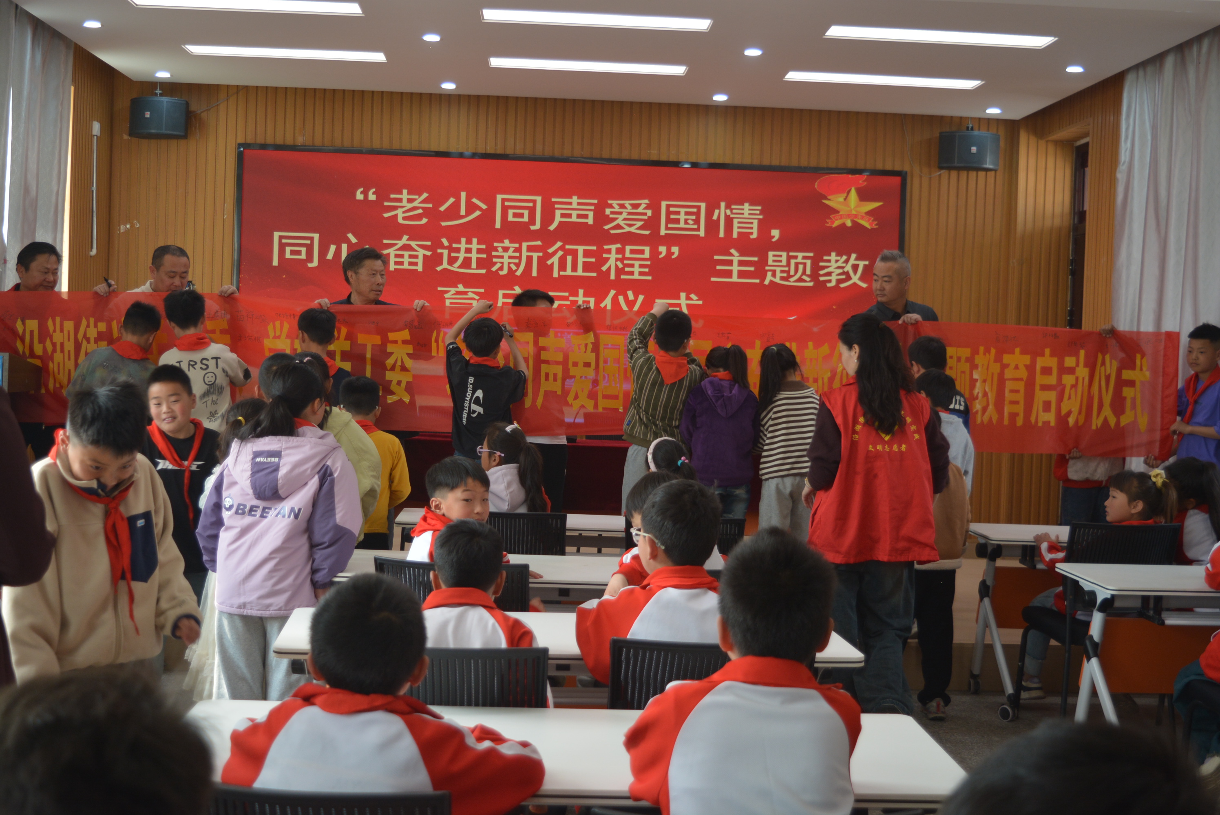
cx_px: 610
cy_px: 408
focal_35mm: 45
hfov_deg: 43.6
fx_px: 1526
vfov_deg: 29.9
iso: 400
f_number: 4.2
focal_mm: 30
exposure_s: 1/125
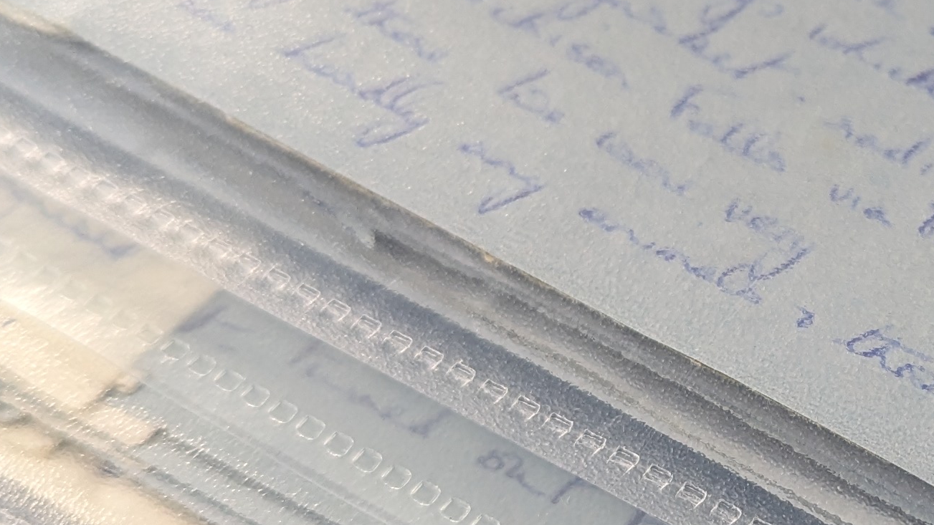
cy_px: 339
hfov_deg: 24.9
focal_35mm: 82
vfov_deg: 14.7
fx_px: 2031
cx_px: 885
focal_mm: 6.81
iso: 188
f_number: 1.85
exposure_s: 1/100
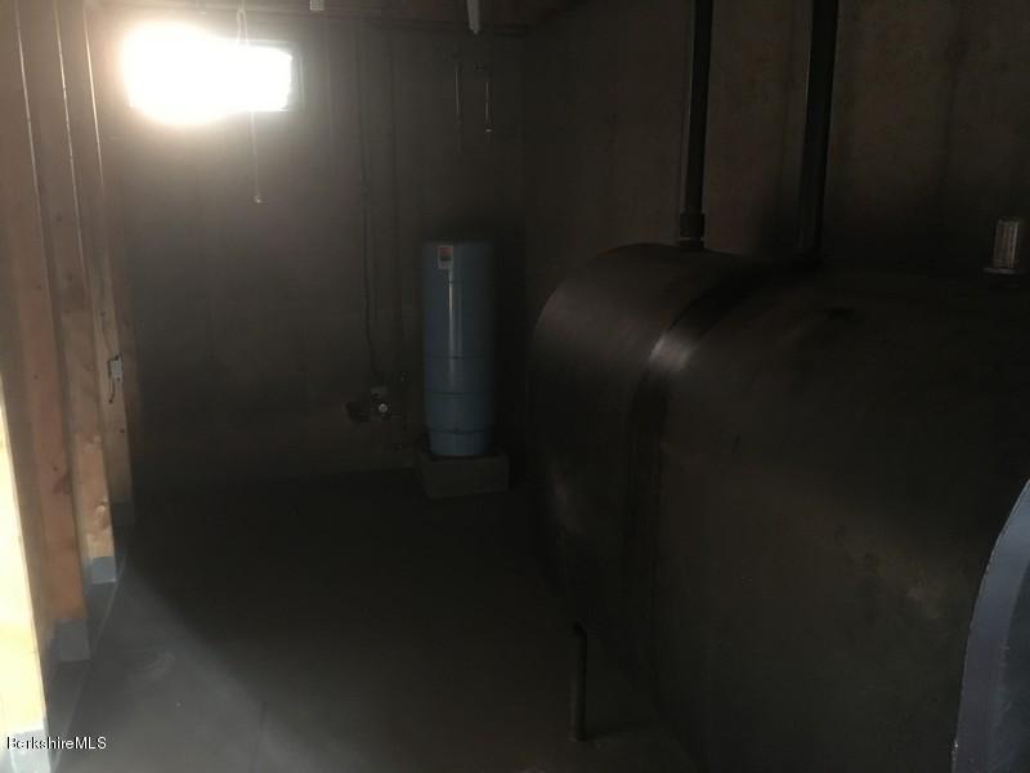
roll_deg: +0.1
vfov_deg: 48.2
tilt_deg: -11.9
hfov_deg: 61.7
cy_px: 386
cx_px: 515
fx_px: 863
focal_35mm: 29
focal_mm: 4.15
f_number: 2.2
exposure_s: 1/15
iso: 800
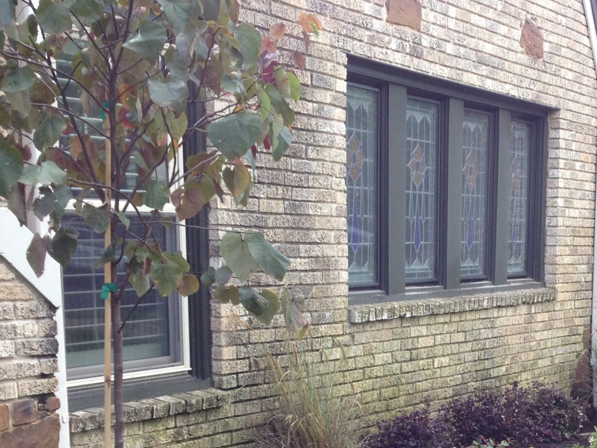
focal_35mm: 73
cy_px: 416
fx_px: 1259
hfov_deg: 26.2
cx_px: 478
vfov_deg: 19.7
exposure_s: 1/176
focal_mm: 4.28
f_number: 2.4
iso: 50
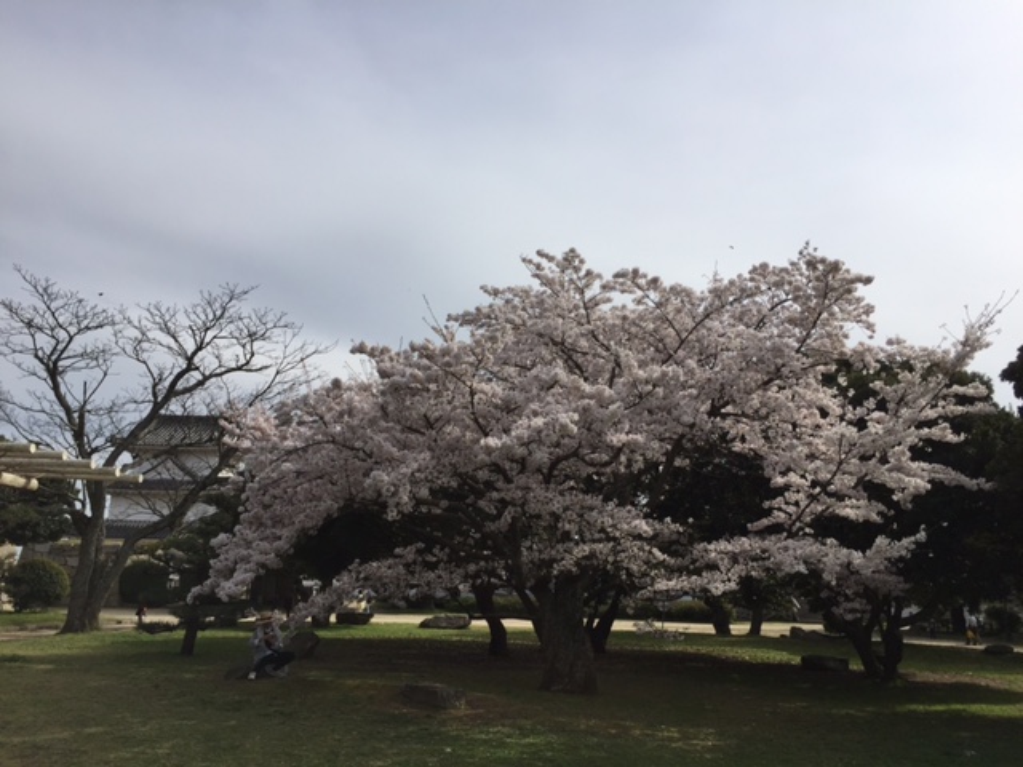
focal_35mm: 29
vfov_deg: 48.2
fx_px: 857
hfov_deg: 61.7
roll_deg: -2.6
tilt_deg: +13.1
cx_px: 512
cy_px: 384
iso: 32
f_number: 2.2
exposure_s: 1/3597
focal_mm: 4.15
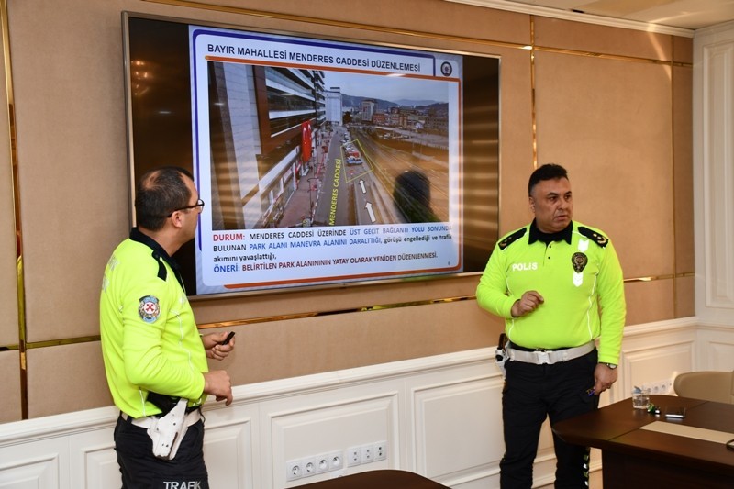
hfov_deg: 48.5
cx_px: 367
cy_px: 244
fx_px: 815
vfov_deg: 33.4
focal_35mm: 40
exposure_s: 1/60
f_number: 4
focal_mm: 27
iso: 220
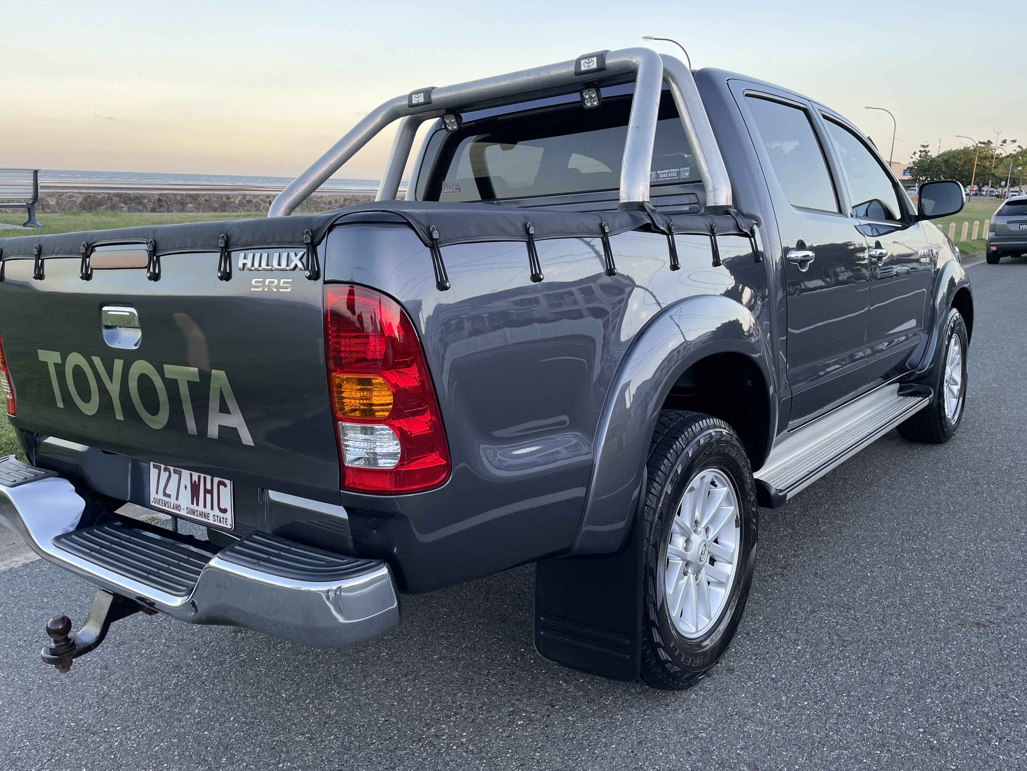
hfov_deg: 63.4
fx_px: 831
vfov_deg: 49.7
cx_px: 493
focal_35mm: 28
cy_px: 390
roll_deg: -1.3
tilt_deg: -14.4
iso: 40
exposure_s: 1/121
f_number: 1.6
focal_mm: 4.2
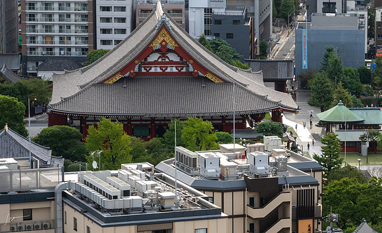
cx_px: 465
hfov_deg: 11.0
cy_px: 183
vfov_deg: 6.9
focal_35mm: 187
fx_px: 1937
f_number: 9
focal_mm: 70
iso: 320
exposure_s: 1/160
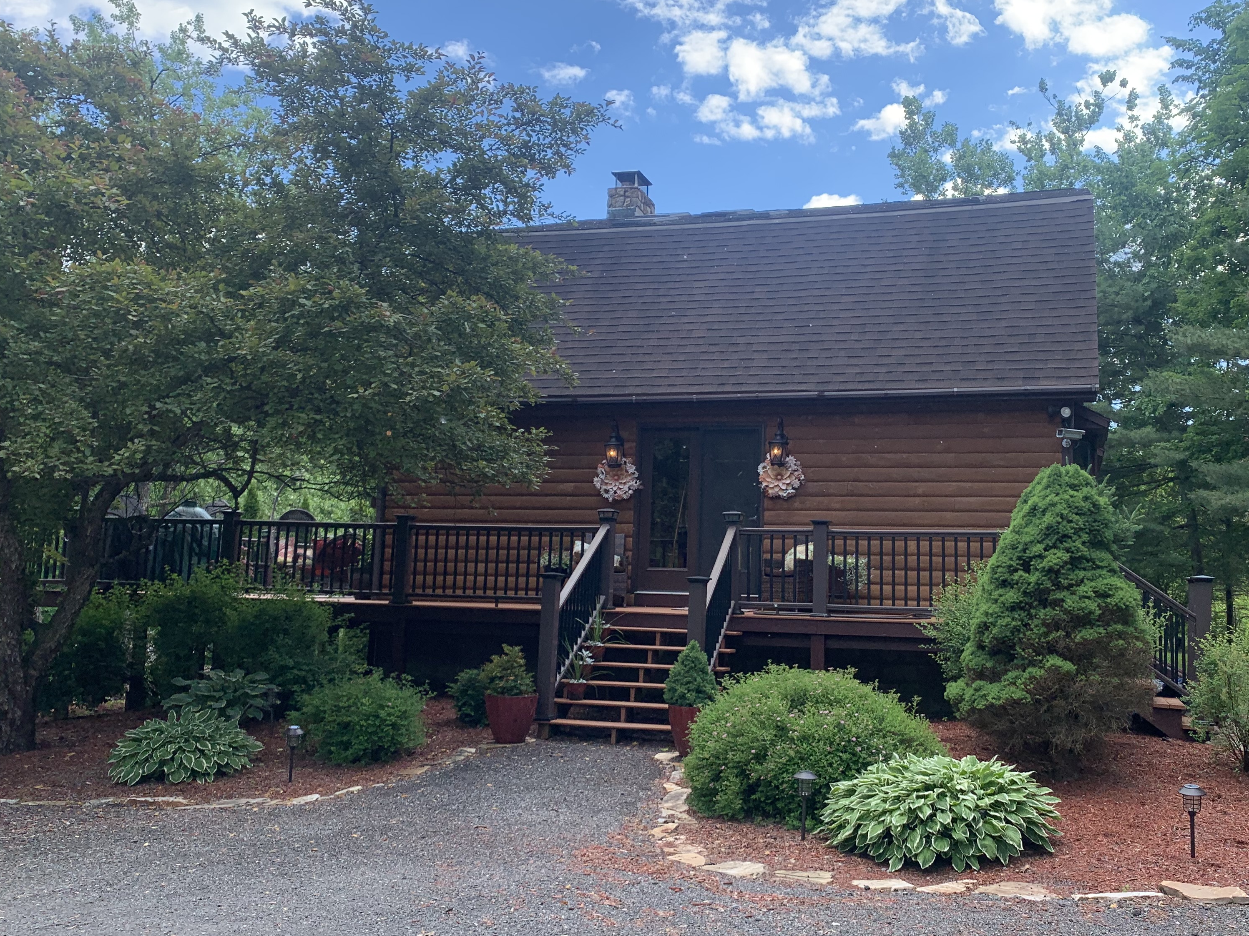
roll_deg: -1.3
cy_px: 460
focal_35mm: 35
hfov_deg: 52.5
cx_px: 695
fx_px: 1263
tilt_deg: +7.3
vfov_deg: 40.7
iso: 25
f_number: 1.8
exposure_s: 1/687
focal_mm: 4.25
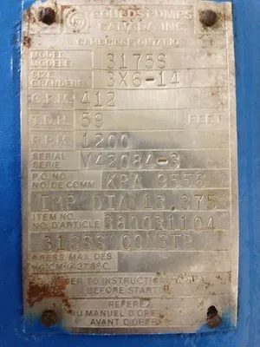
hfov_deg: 40.7
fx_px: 351
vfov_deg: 52.6
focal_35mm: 35
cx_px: 130
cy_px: 174
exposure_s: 1/20
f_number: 2.4
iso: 400
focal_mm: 4.28
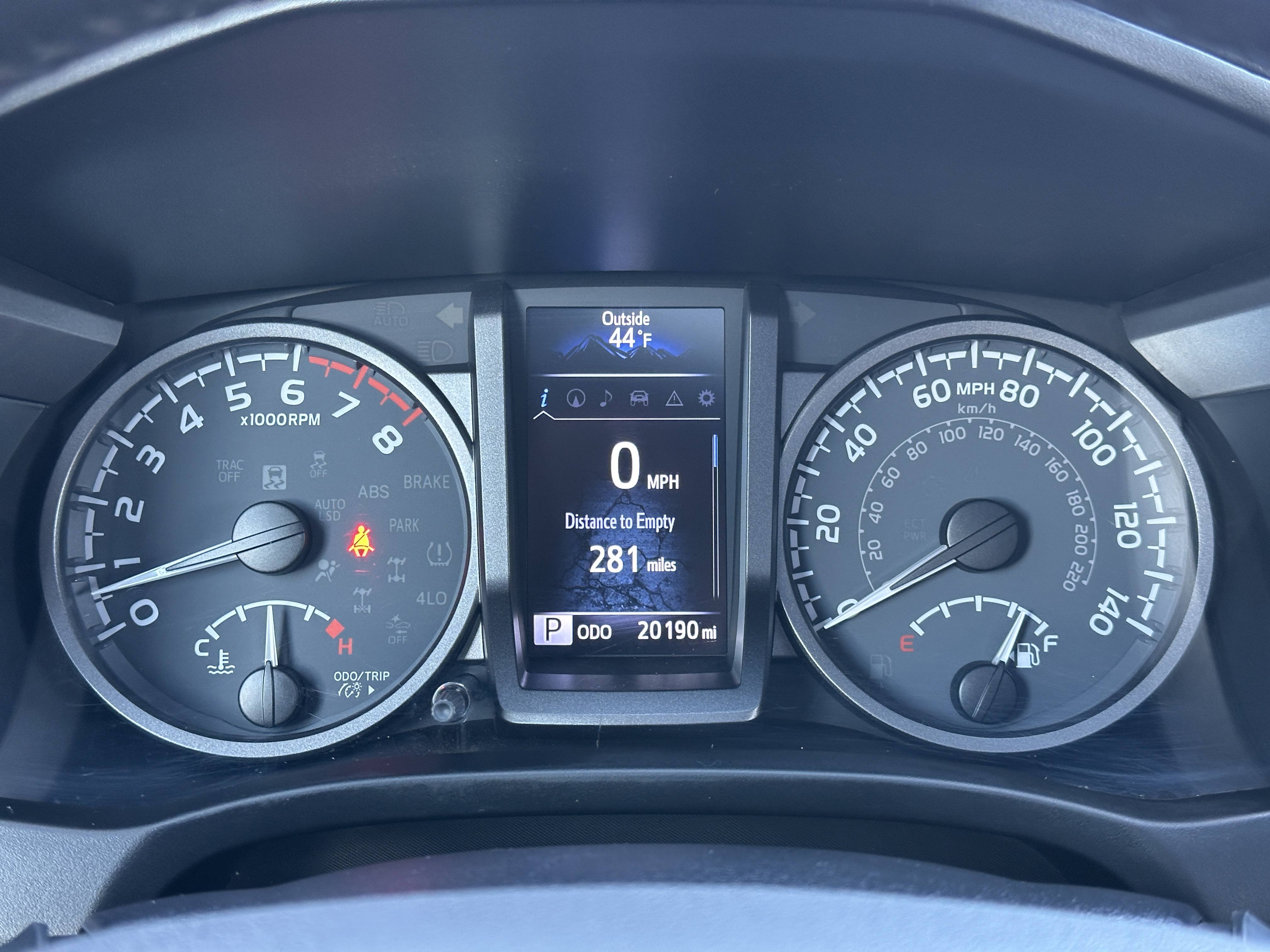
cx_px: 635
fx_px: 1761
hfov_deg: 39.7
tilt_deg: -17.9
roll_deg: +2.8
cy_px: 476
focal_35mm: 48
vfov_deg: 30.3
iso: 250
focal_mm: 6.86
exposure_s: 1/56
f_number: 1.78
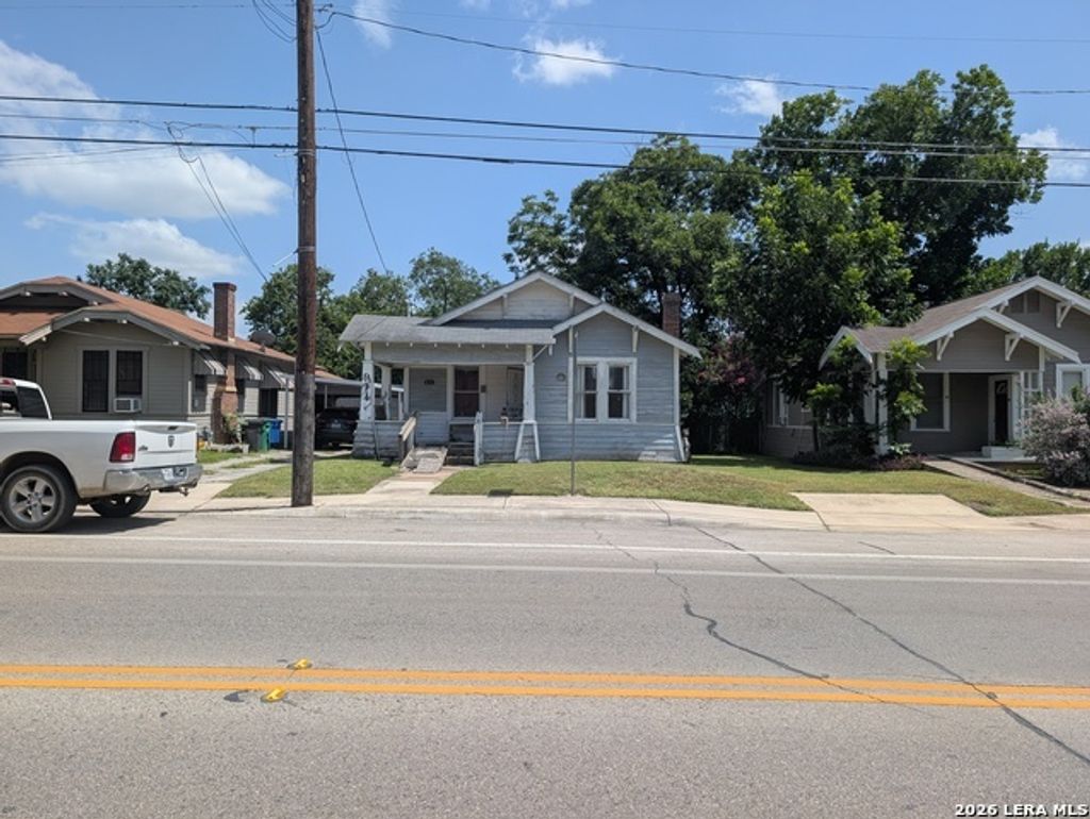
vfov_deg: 56.9
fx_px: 756
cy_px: 410
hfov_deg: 71.5
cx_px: 545
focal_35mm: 24
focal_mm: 6.9
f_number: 1.68
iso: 21
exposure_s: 1/1250
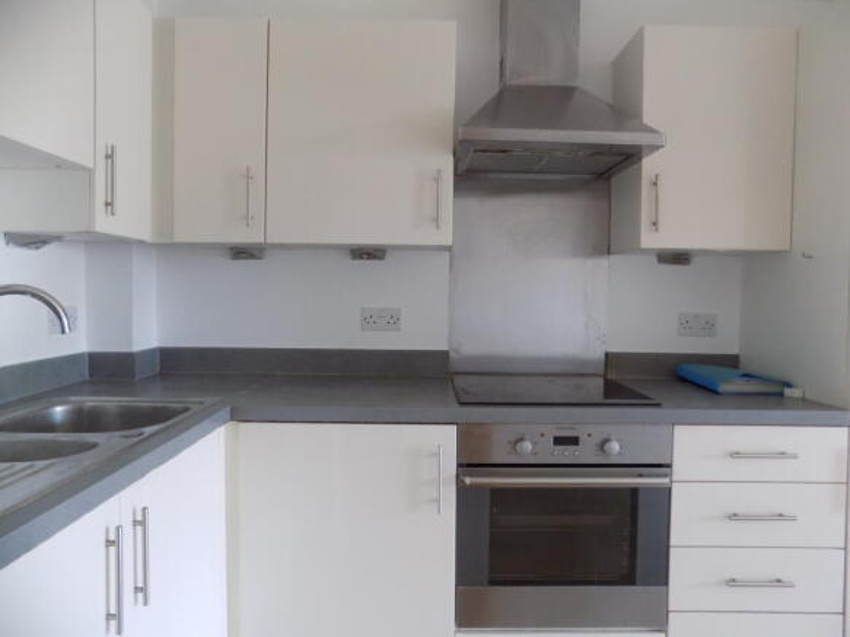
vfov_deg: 58.9
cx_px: 425
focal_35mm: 23
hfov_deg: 73.9
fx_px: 565
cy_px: 318
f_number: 3.1
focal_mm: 4
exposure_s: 1/30
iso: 280
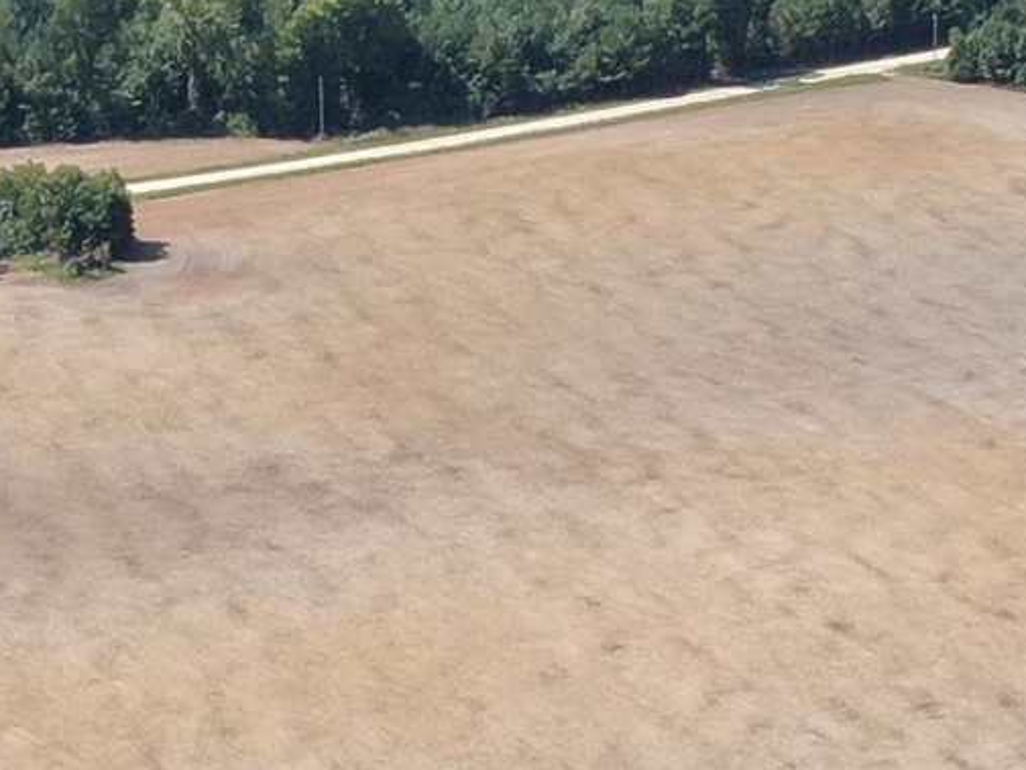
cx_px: 405
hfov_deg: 10.8
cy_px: 320
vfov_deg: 8.1
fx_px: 5424
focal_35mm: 183
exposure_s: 1/800
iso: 100
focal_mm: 5.22
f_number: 3.1
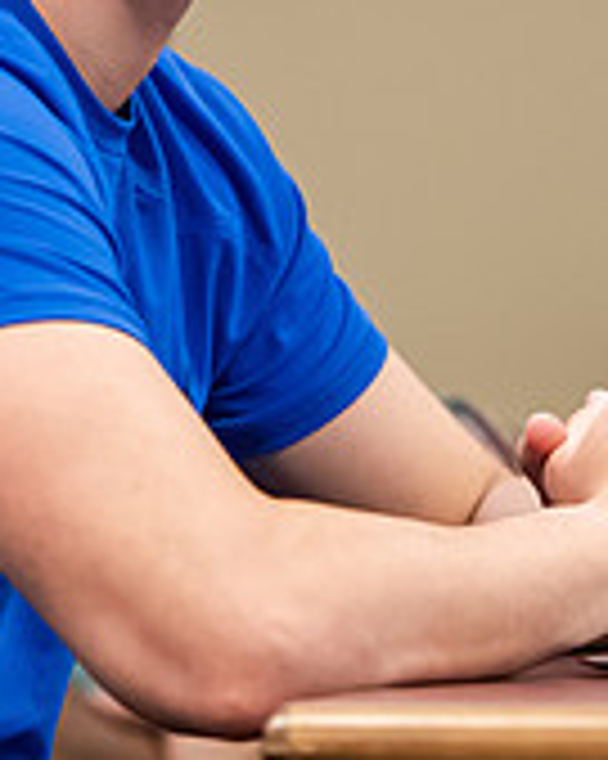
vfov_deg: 4.3
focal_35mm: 452
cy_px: -43
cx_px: 293
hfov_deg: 3.4
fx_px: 10176
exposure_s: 1/200
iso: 2500
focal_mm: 140
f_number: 3.2
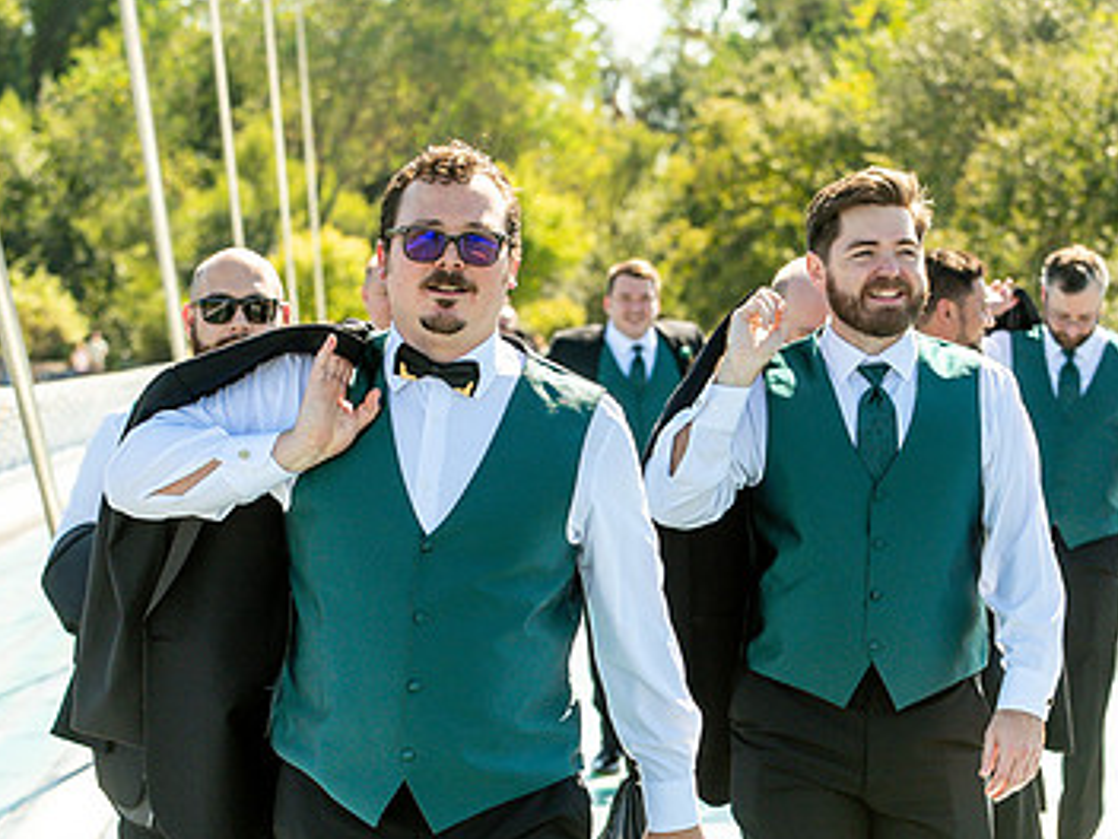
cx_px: 648
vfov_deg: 11.4
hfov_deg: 15.2
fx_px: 4199
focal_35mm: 130
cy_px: 520
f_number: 5.6
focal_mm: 82
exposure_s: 1/1000
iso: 400
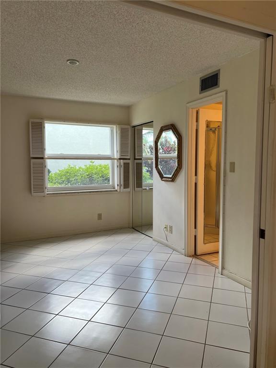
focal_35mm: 26
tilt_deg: -4.8
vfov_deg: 67.3
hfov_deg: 53.1
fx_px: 276
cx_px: 138
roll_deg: +1.3
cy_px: 184
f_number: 1.5
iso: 50
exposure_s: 1/163
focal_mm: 5.7
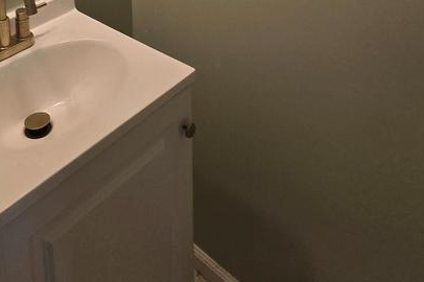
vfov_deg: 26.2
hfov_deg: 51.4
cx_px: 117
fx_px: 424
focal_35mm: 36
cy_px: -147
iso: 50
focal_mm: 2.2
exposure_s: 1/60
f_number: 2.2
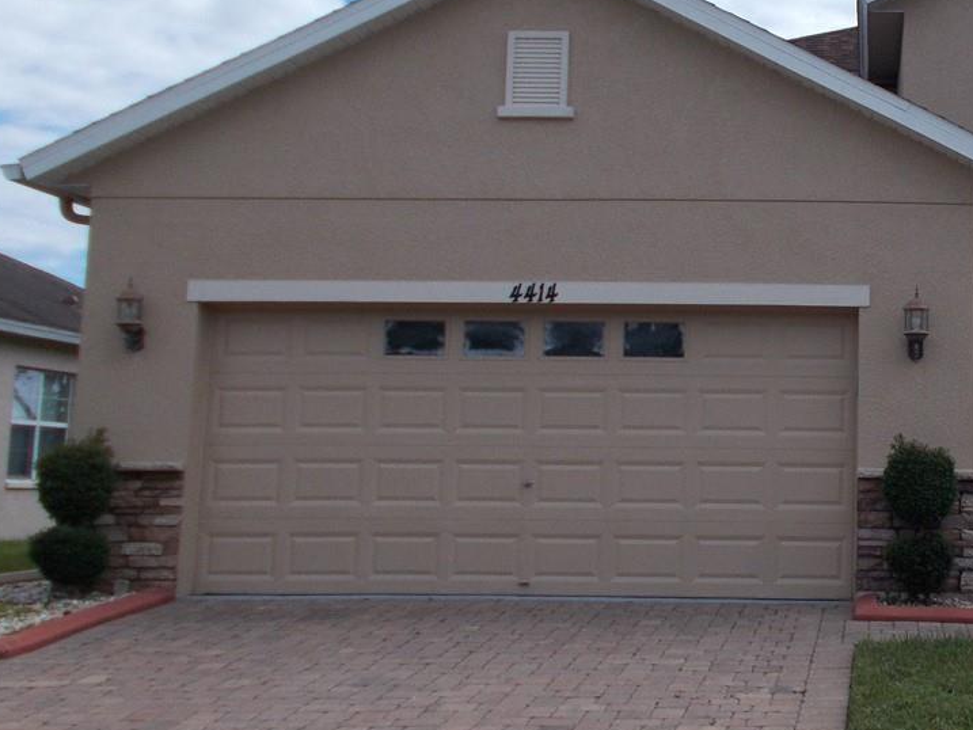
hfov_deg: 31.7
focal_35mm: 58
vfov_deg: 25.1
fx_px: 1631
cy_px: 218
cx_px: 871
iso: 80
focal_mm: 4.6
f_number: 8
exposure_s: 1/250
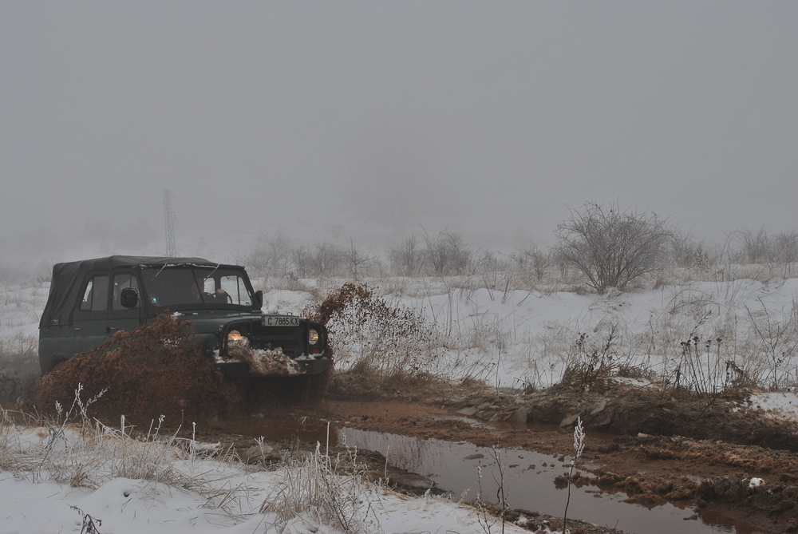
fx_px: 1331
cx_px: 399
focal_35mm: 60
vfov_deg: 22.7
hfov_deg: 33.4
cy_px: 267
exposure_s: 1/1250
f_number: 7.1
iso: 200
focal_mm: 40
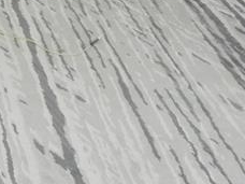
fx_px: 920
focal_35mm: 130
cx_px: -90
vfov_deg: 10.9
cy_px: -100
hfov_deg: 14.4
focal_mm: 5.2
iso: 200
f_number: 2.8
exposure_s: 1/30
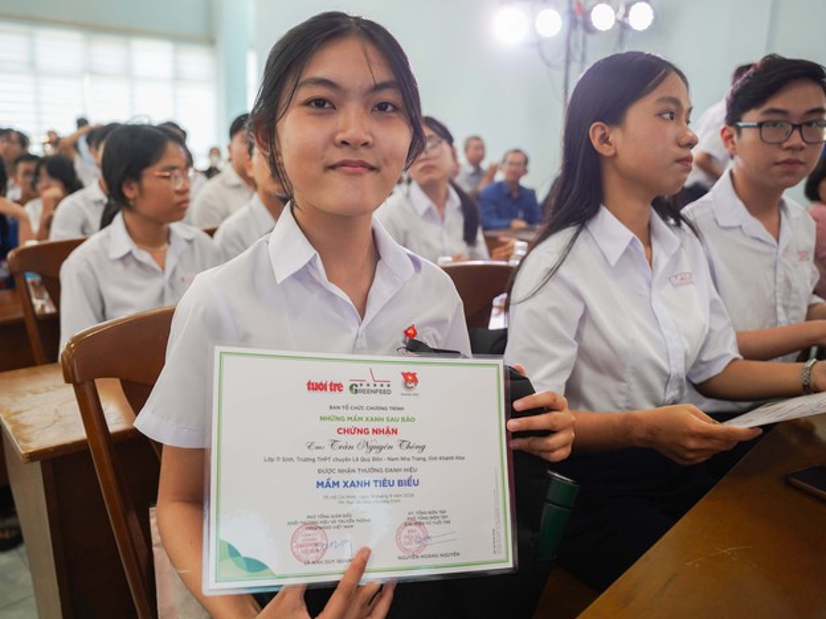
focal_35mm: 27
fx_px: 644
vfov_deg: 51.3
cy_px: 300
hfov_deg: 65.0
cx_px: 355
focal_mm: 24
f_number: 2.8
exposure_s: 1/400
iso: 1250
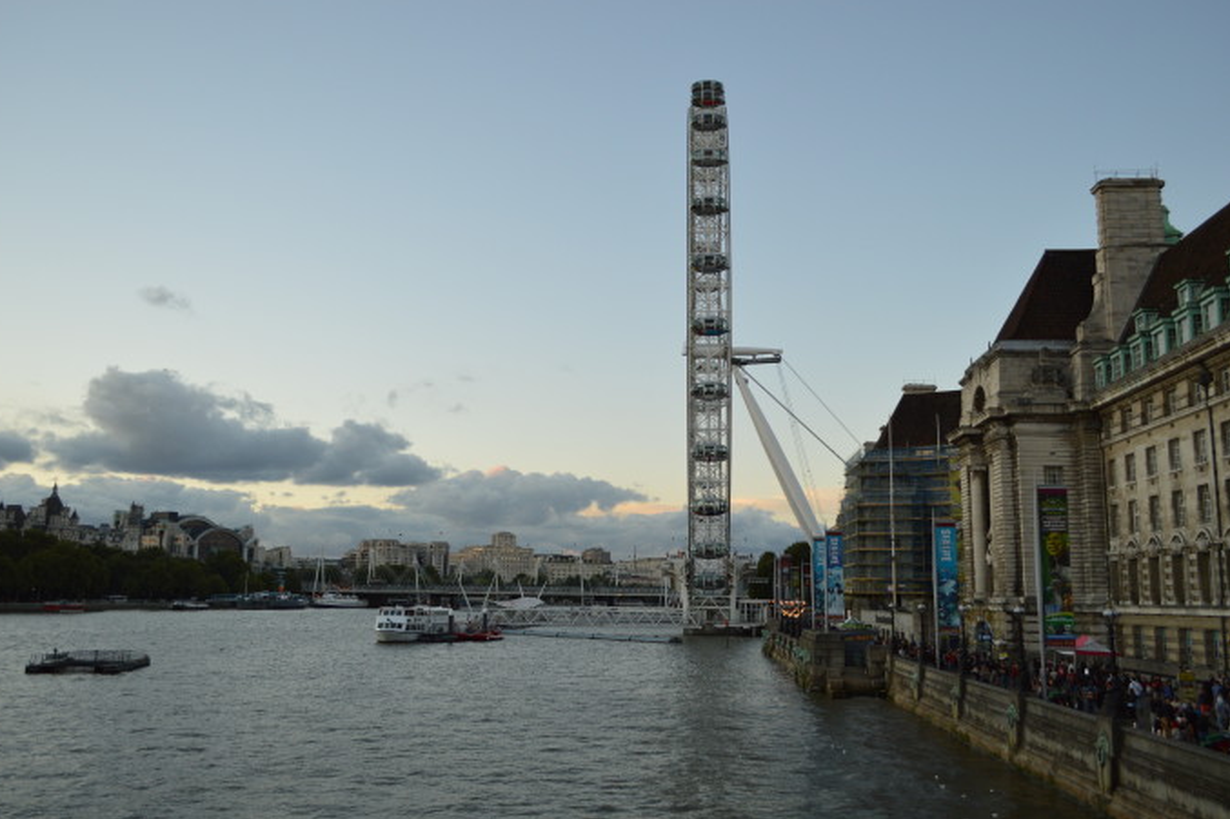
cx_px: 609
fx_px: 1059
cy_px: 413
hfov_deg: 60.3
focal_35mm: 31
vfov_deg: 42.3
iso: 400
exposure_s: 1/320
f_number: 3.8
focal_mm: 20
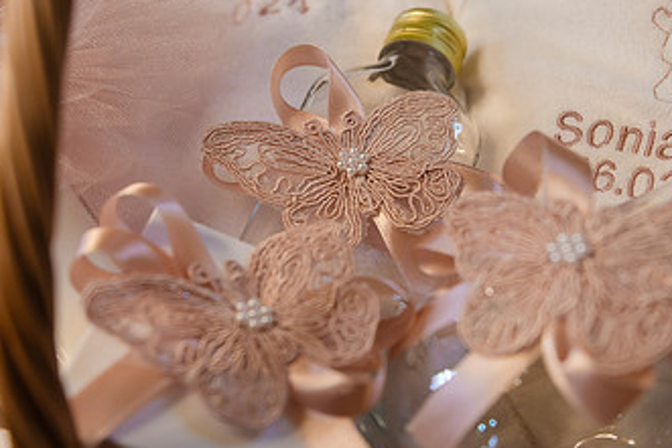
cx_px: 347
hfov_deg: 28.8
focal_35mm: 70
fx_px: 1307
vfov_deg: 19.5
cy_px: 235
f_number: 3.5
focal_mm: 40
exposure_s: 1/125
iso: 640
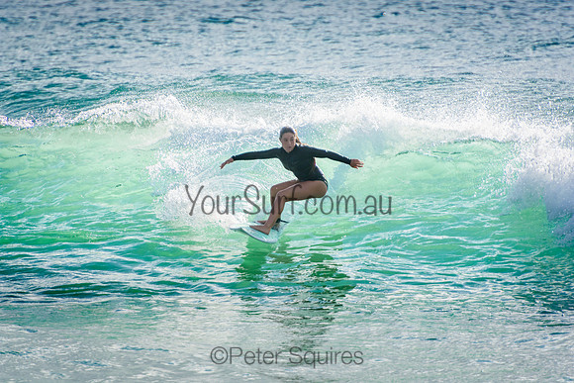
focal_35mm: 600
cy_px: 192
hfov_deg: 3.4
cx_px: 287
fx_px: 9568
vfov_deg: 2.3
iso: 320
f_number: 5.6
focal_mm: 400
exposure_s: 1/2000
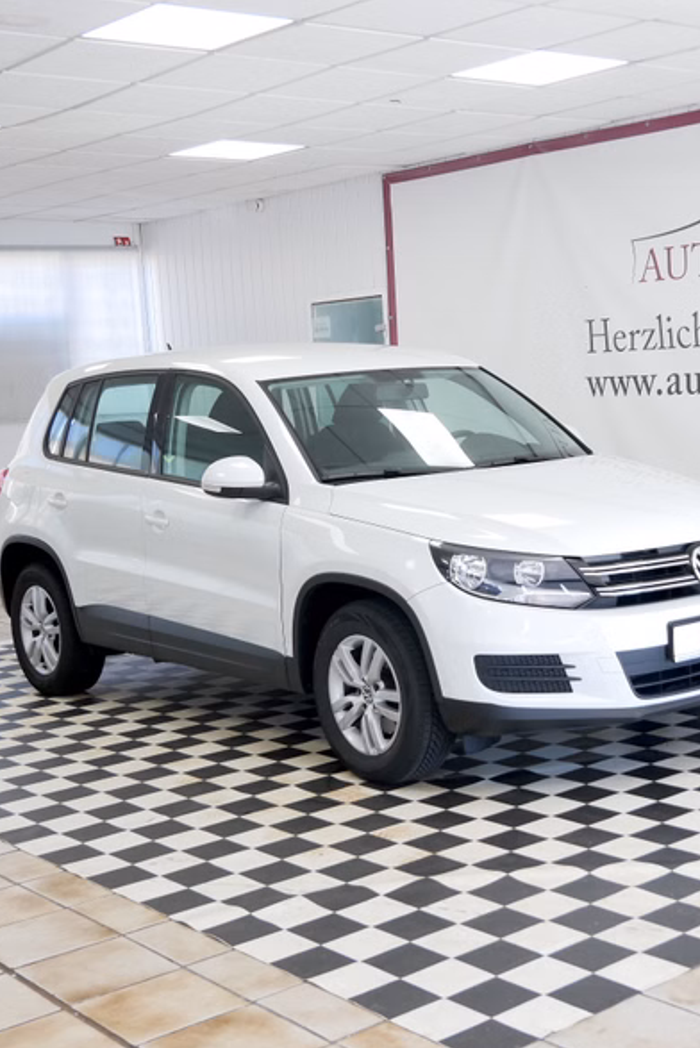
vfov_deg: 38.9
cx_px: 445
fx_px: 1486
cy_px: 534
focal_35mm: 51
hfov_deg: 26.4
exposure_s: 1/60
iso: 320
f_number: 3.9
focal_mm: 18
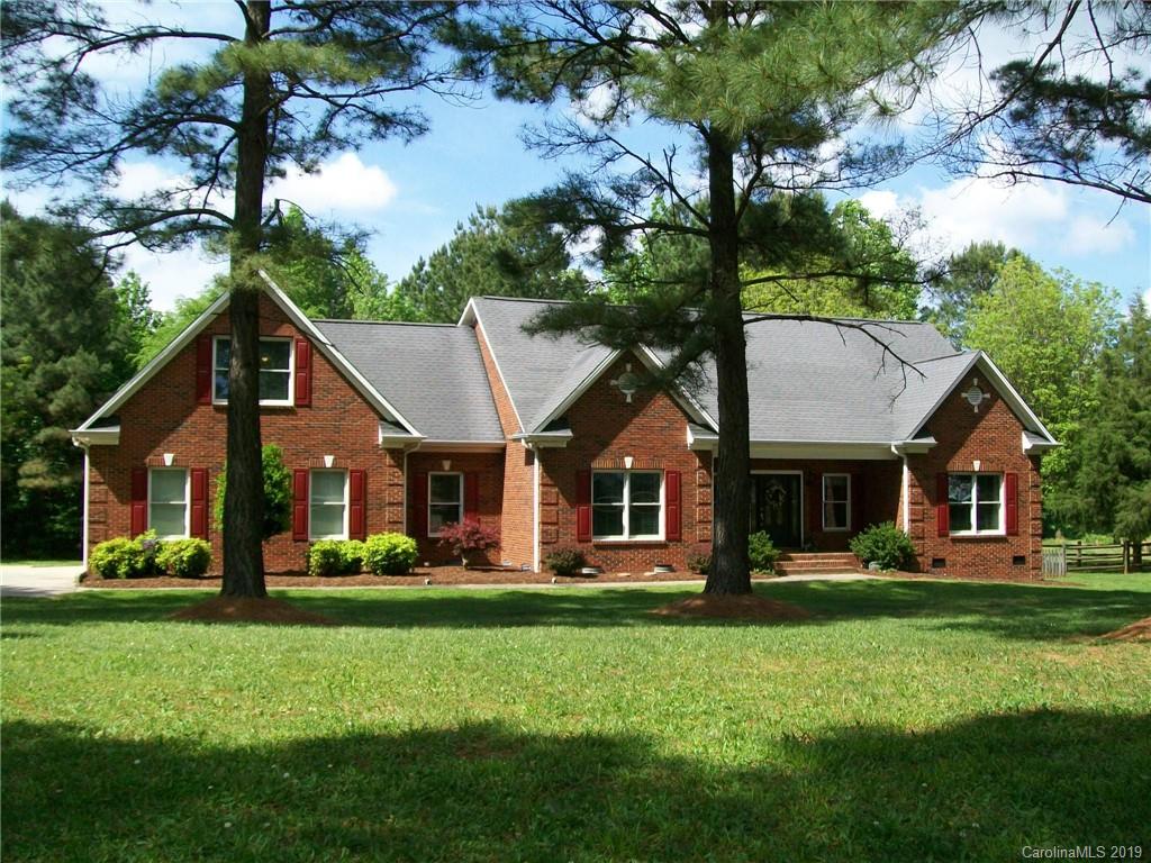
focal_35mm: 36
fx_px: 1197
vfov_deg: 39.7
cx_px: 576
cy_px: 432
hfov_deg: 51.4
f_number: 2.7
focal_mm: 6
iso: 64
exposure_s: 1/640
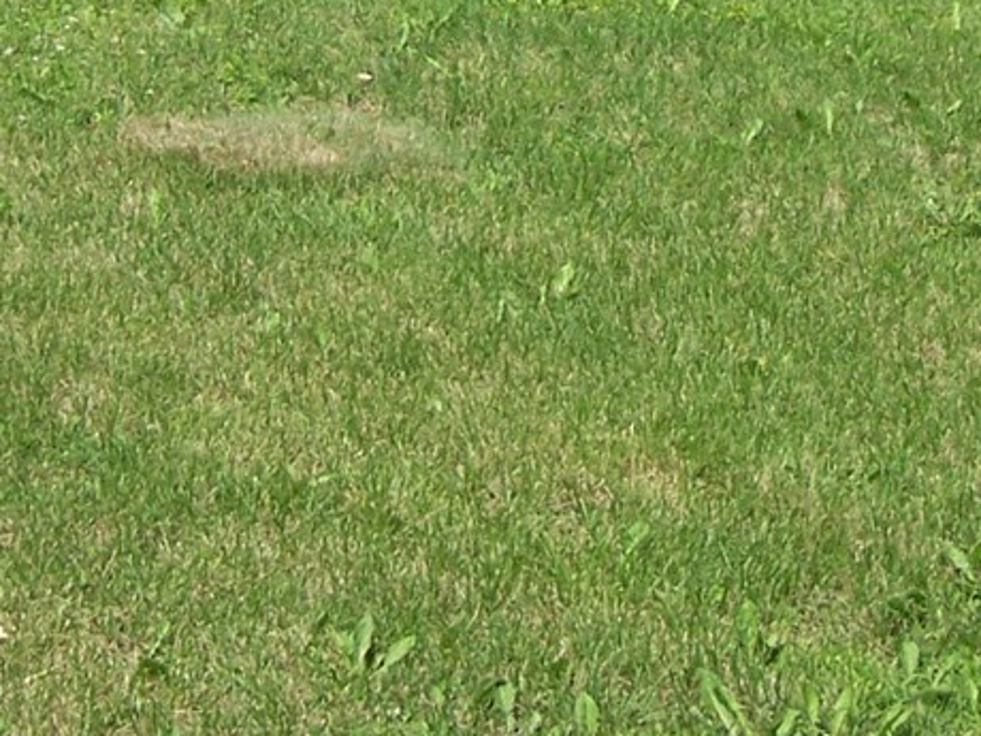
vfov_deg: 11.9
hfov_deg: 16.5
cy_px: -382
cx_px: 540
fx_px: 3372
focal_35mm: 119
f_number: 2.8
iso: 80
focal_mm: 6.3
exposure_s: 1/800
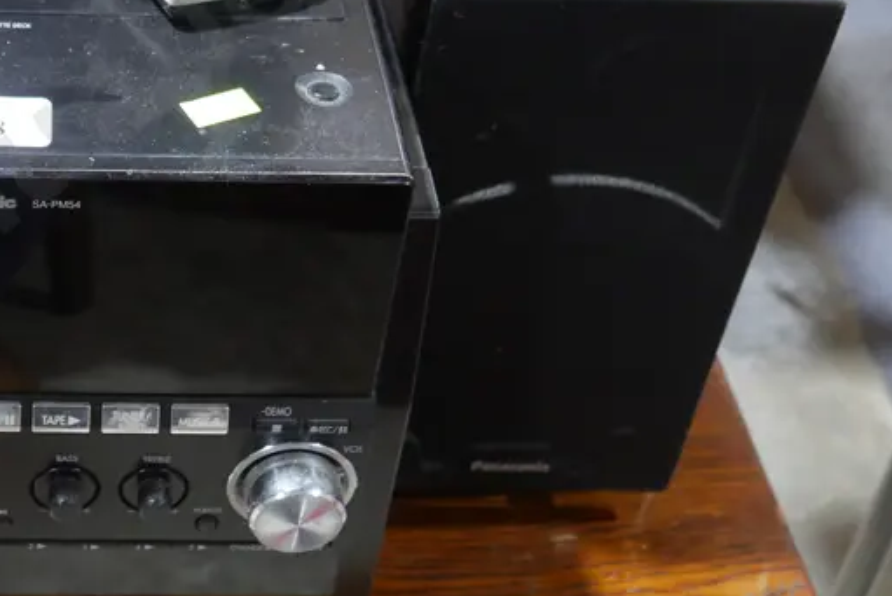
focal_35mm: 75
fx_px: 1859
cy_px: 145
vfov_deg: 18.1
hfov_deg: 25.9
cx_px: 54
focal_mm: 18
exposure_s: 1/60
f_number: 4
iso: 1250
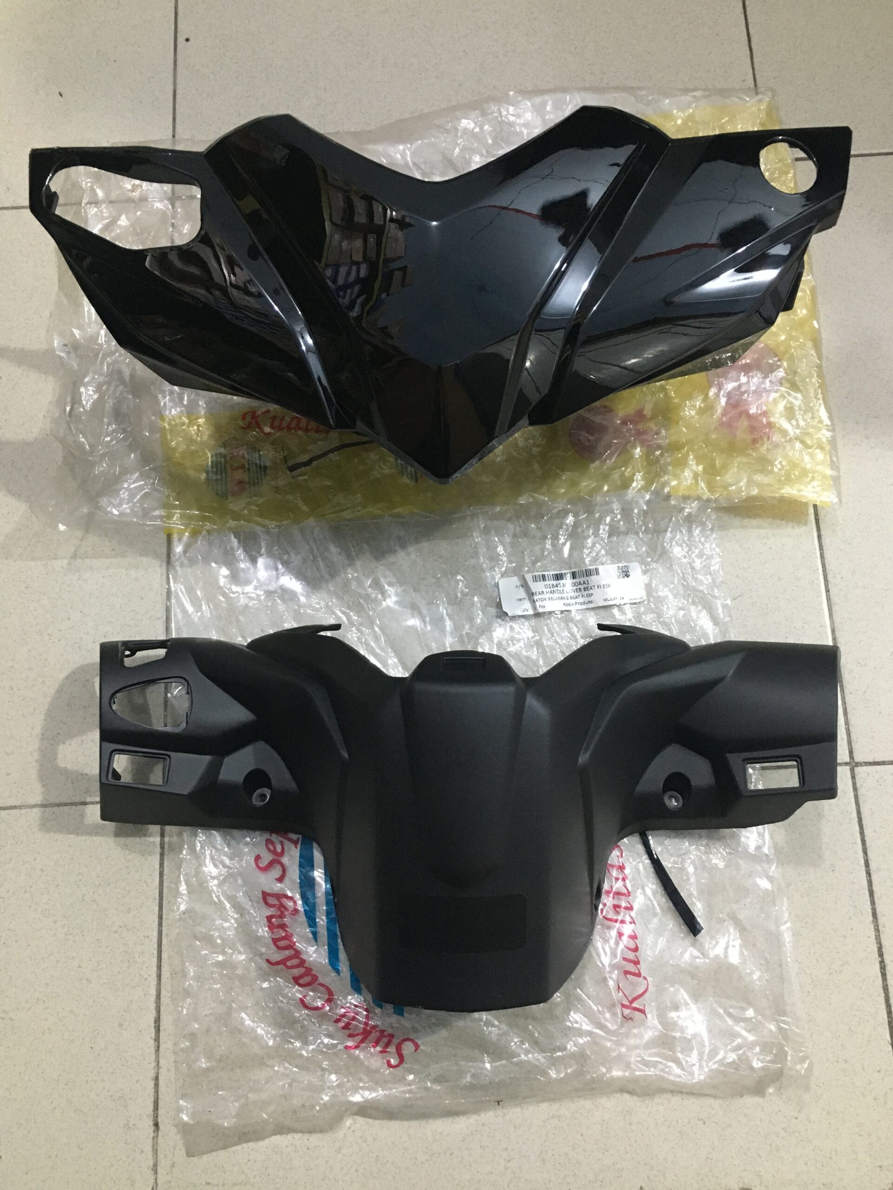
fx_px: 997
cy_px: 595
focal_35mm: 29
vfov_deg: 61.7
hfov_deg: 48.2
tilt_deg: -75.8
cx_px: 446
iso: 400
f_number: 2.2
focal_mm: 4.15
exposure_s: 1/17
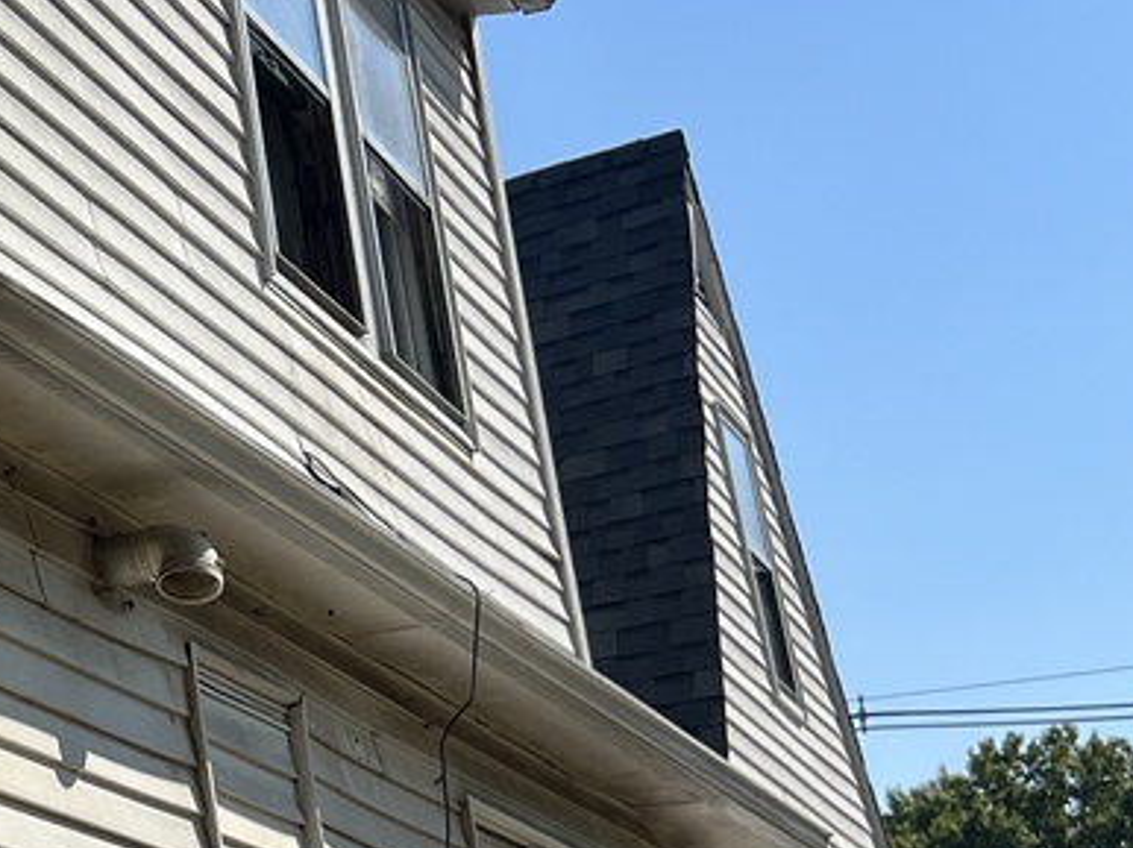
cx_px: -517
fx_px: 3173
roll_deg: +4.0
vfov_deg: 15.1
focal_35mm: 97
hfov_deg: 18.2
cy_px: 690
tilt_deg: +16.2
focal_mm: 5.7
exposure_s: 1/8696
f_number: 1.5
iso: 50
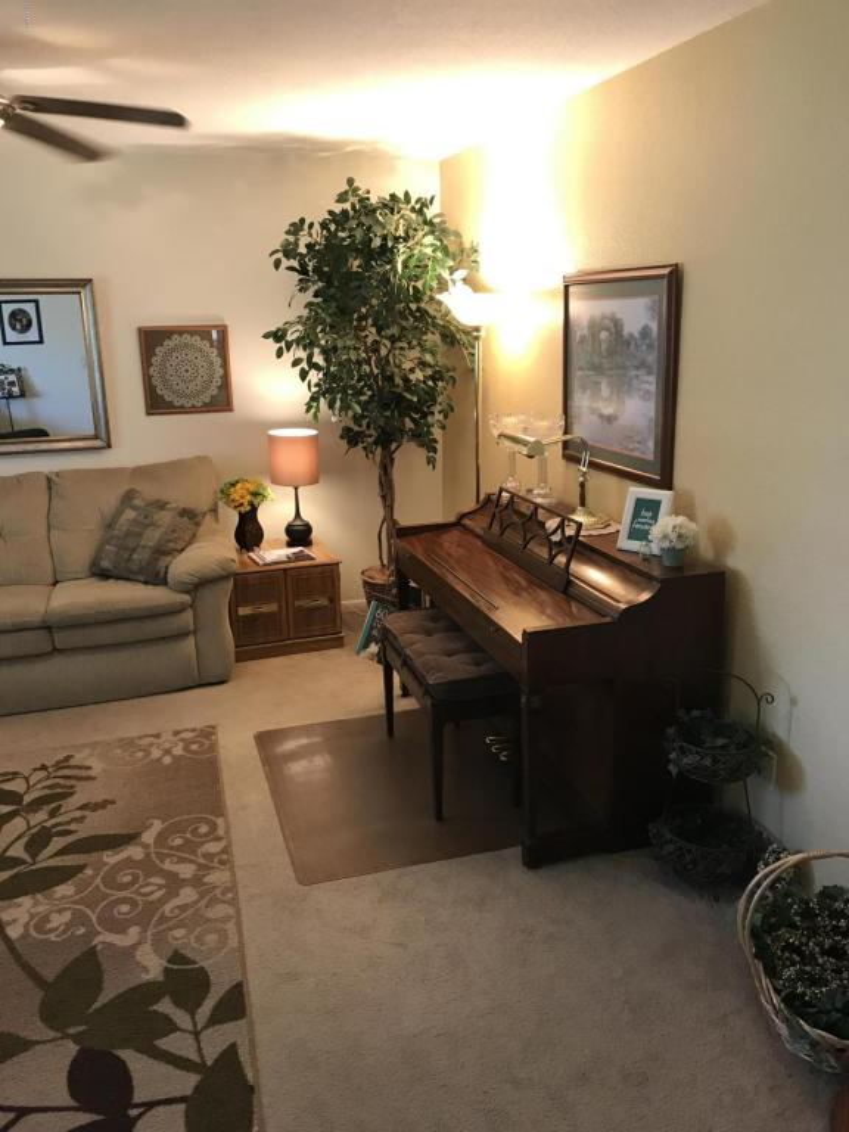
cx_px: 424
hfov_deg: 49.7
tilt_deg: -13.1
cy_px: 566
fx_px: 916
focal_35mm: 28
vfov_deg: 63.4
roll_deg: +1.2
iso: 40
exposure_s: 1/17
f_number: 1.8
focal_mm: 3.99
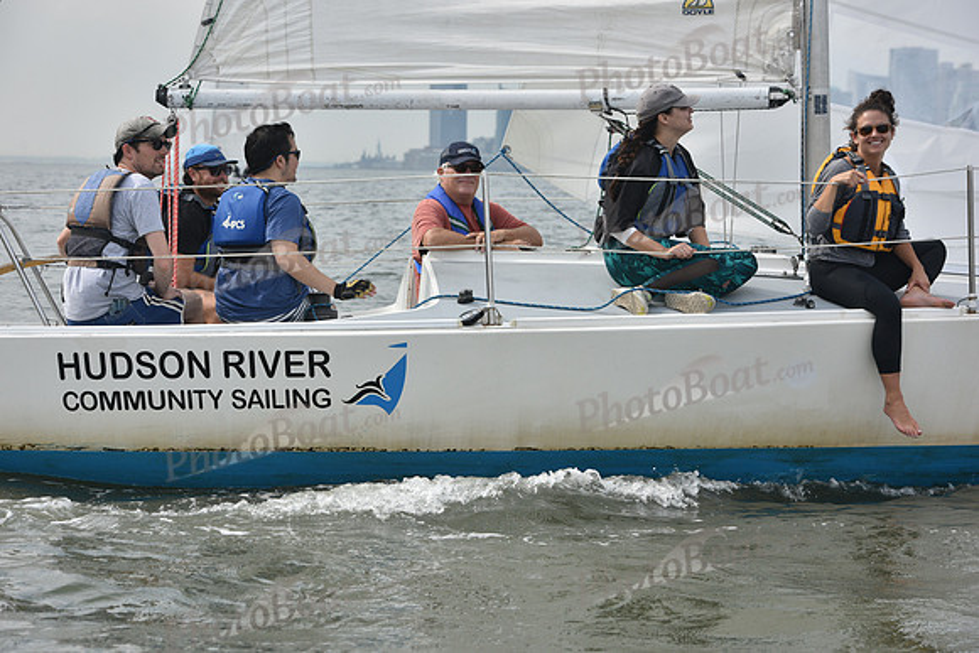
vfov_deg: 13.7
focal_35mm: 100
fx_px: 2720
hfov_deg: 20.4
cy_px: 326
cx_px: 490
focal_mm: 100
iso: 320
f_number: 7.1
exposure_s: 1/1250
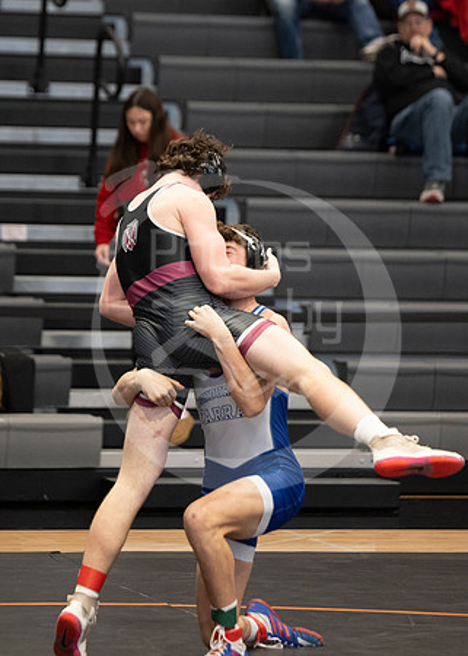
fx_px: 4333
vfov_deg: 8.7
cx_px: 213
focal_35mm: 233
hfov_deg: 6.2
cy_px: 284
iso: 3200
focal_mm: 140
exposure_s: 1/1000
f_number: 2.8
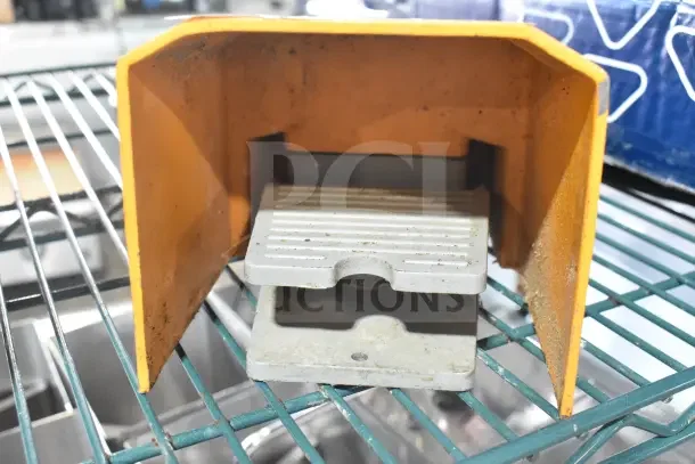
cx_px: 348
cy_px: 232
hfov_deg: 51.3
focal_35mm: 38
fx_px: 724
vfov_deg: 35.5
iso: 6400
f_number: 6.3
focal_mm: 25
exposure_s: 1/160
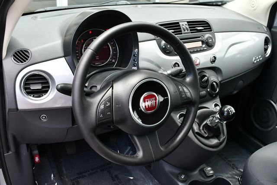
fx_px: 277
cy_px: 92
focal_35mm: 36
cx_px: 138
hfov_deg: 53.1
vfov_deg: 36.9
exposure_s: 1/250
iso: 400
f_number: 5
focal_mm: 18
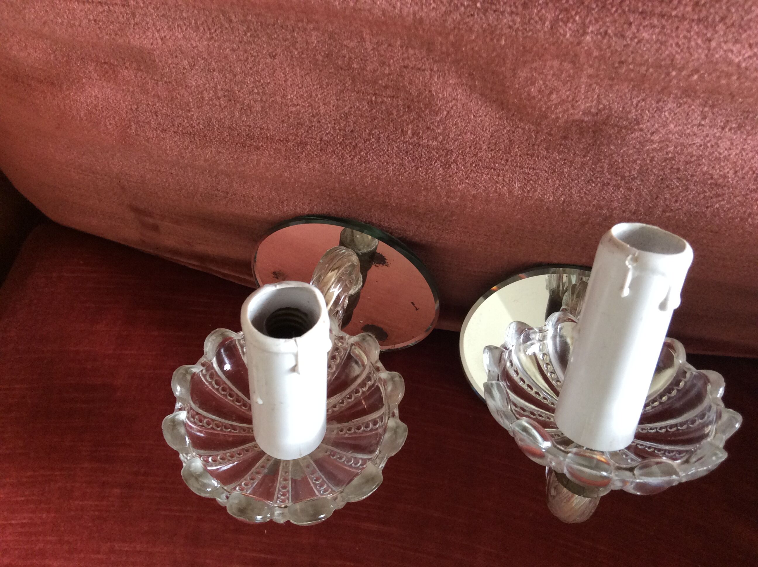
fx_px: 700
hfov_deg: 56.9
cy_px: 284
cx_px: 379
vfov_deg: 44.1
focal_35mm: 32
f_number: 2.4
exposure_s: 1/25
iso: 80
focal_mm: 3.3
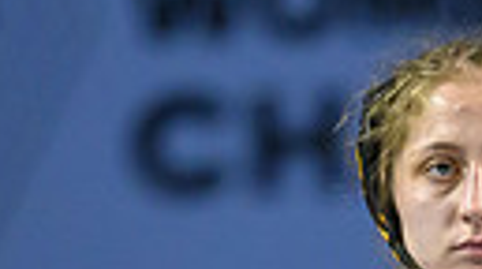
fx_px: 16482
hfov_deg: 1.7
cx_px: 428
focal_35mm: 1292
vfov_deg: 0.9
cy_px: 718
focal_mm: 200
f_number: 2.8
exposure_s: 1/1250
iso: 5000
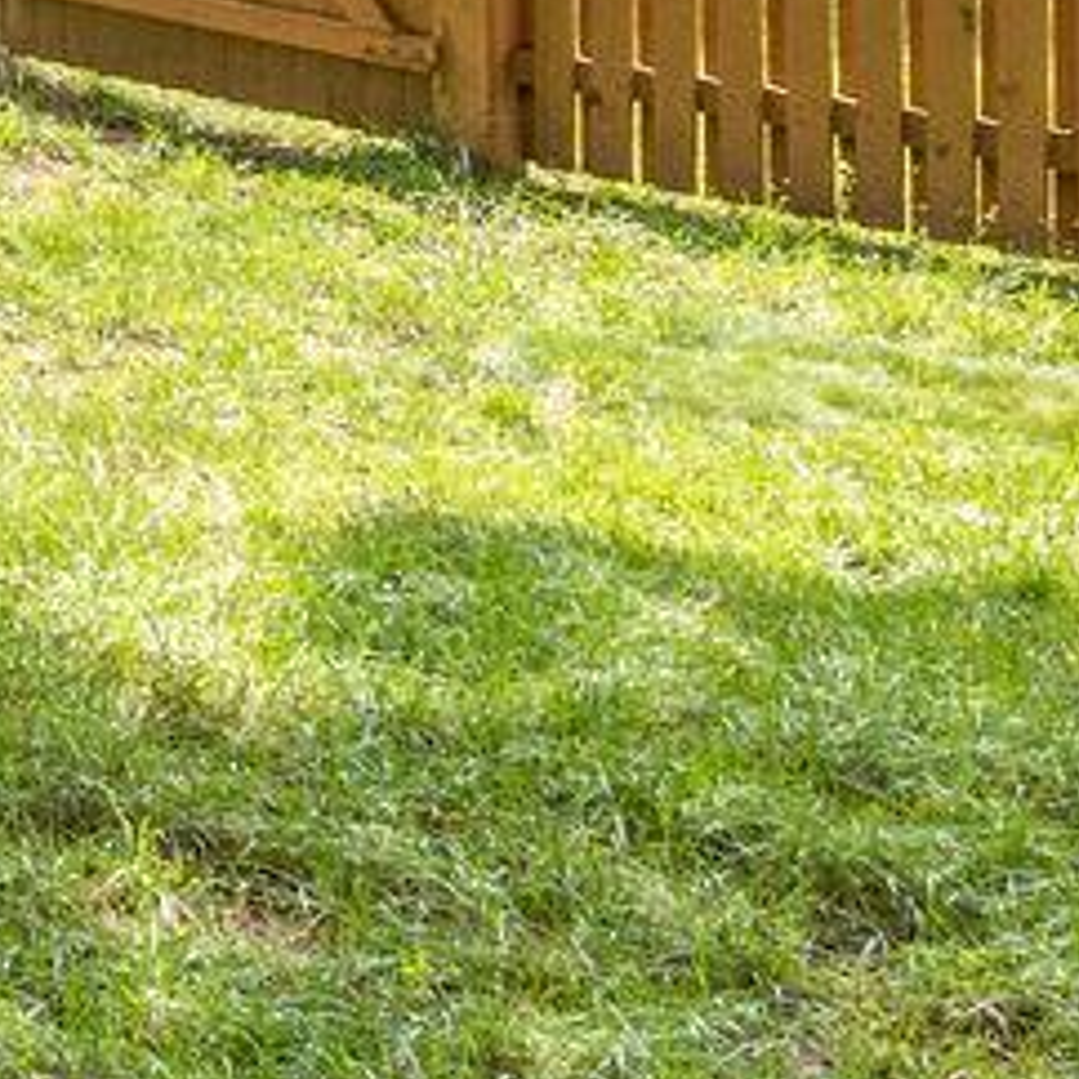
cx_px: -2180
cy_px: -713
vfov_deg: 17.5
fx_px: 2998
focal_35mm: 85
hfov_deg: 11.4
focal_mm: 14
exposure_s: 1/500
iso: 200
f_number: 8
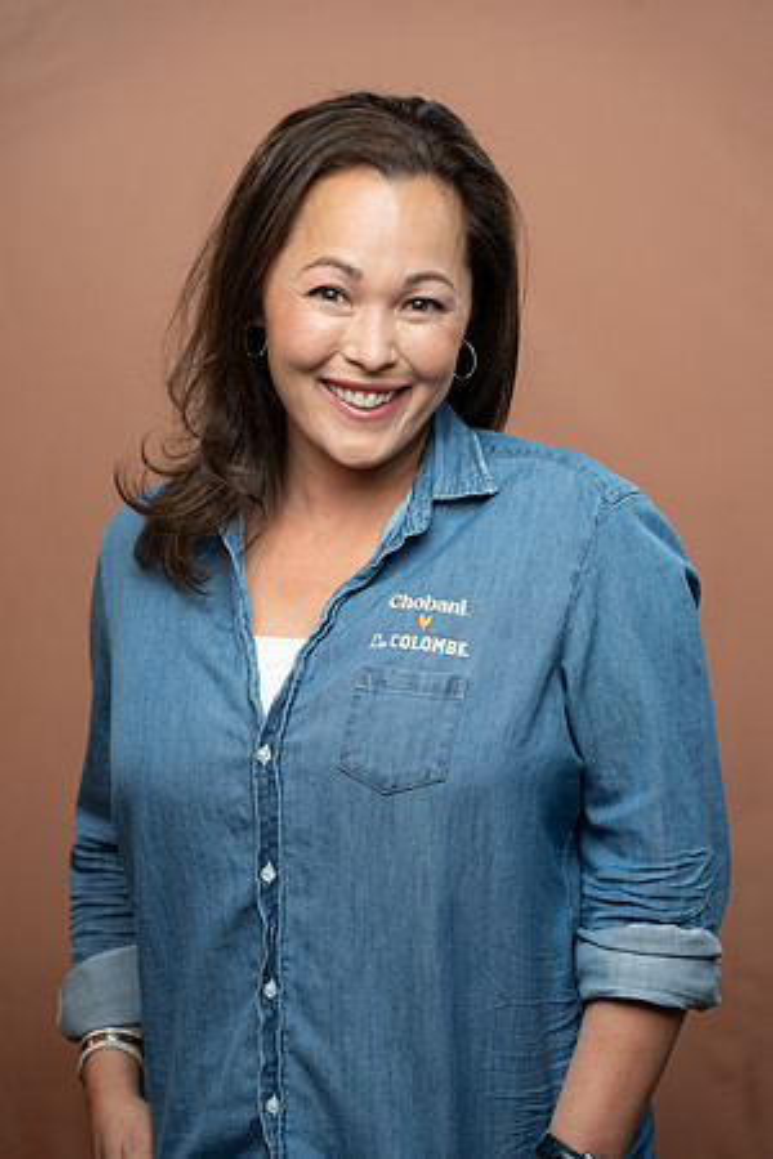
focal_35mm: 82
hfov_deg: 16.7
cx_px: 386
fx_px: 2641
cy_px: 580
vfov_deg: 24.8
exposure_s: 1/160
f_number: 4
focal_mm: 82
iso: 320
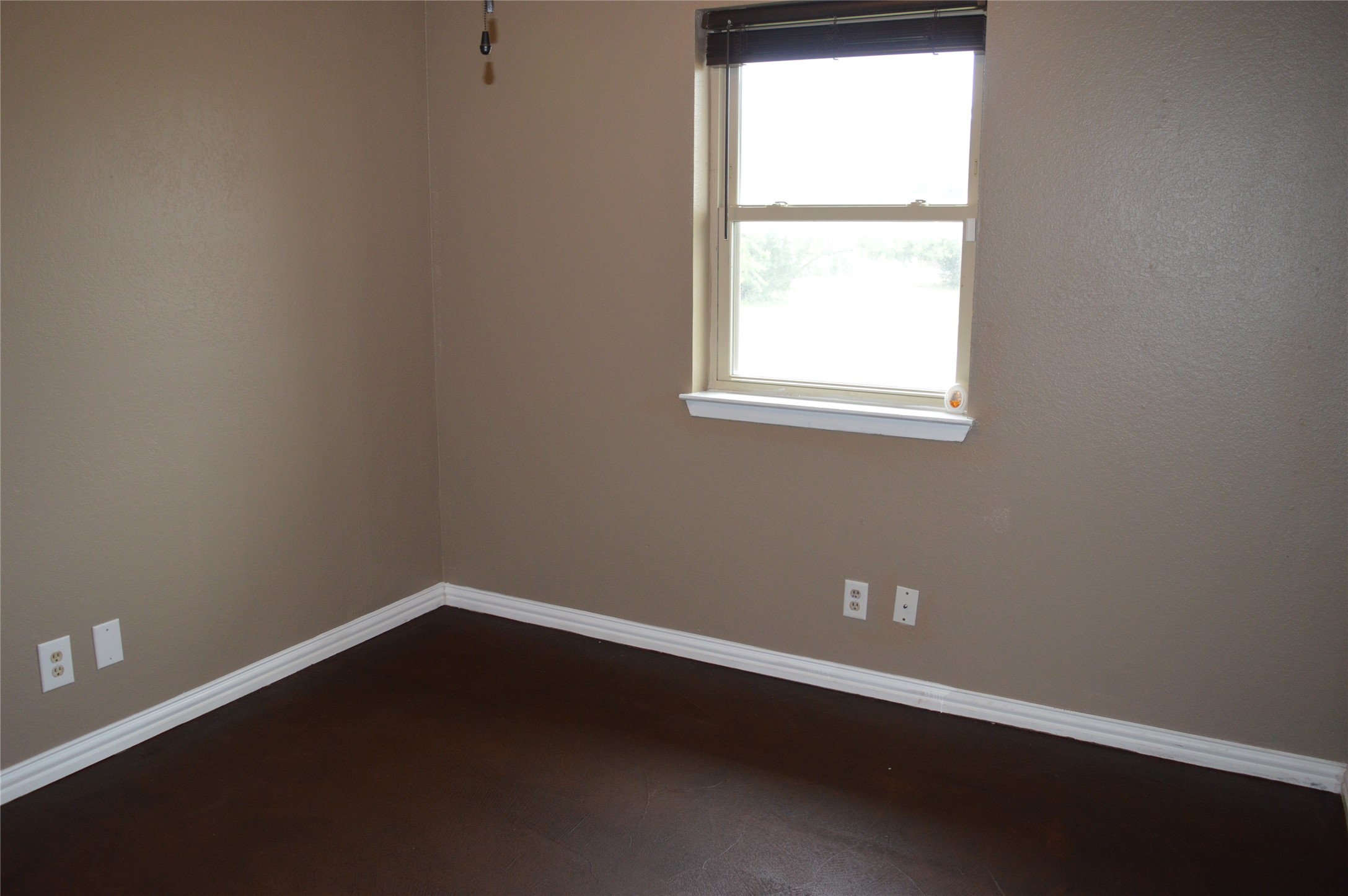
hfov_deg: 67.4
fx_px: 1010
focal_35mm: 27
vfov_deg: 47.8
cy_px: 448
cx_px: 674
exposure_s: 1/60
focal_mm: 18
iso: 800
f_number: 3.5
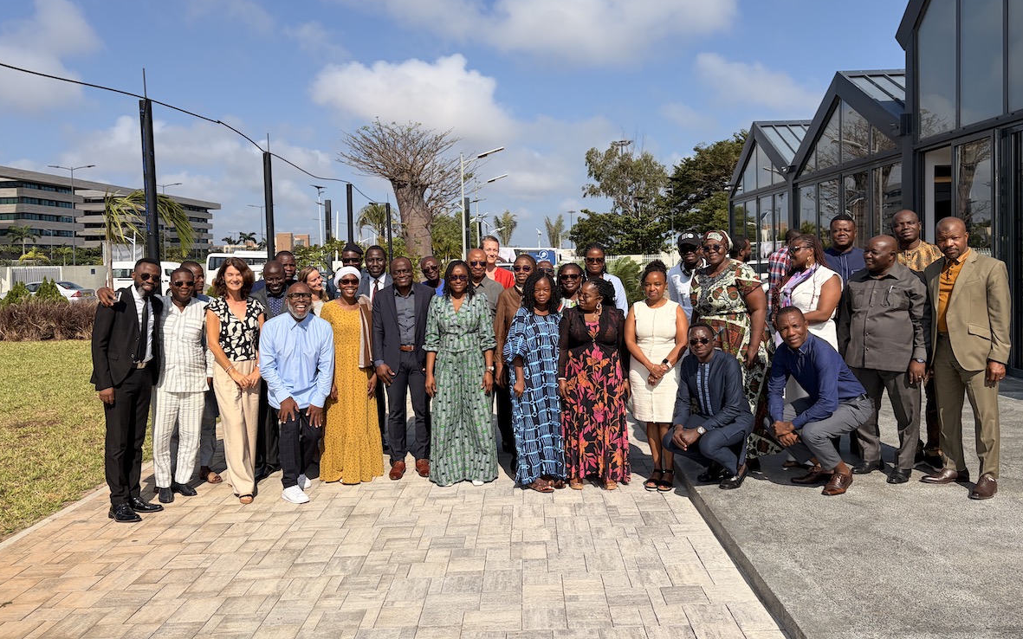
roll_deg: +1.1
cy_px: 274
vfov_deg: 44.4
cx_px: 508
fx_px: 781
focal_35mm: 28
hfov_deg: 66.5
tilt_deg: -0.8
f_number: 1.6
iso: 50
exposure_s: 1/4608
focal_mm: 5.96
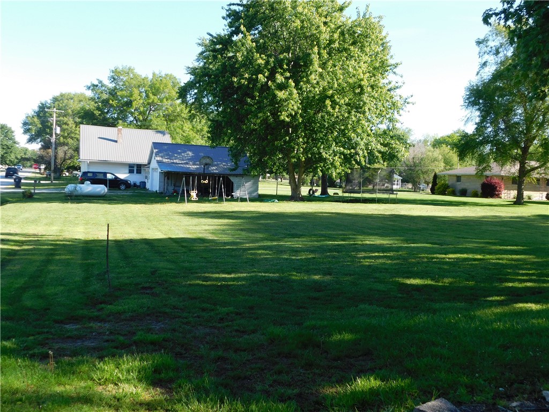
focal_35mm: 36
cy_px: 206
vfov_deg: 39.7
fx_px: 571
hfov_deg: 51.4
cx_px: 274
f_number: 3.5
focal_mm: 6.3
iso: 125
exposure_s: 1/320
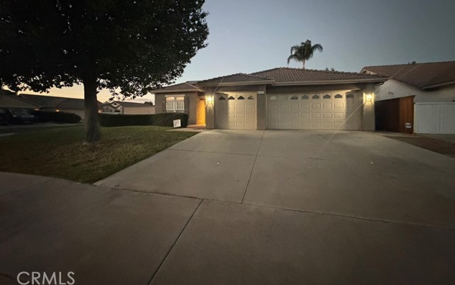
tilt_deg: +0.1
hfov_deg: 101.4
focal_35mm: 15
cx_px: 226
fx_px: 186
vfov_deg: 74.1
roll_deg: -0.4
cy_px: 116
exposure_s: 1/30
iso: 1600
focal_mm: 2.22
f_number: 2.2
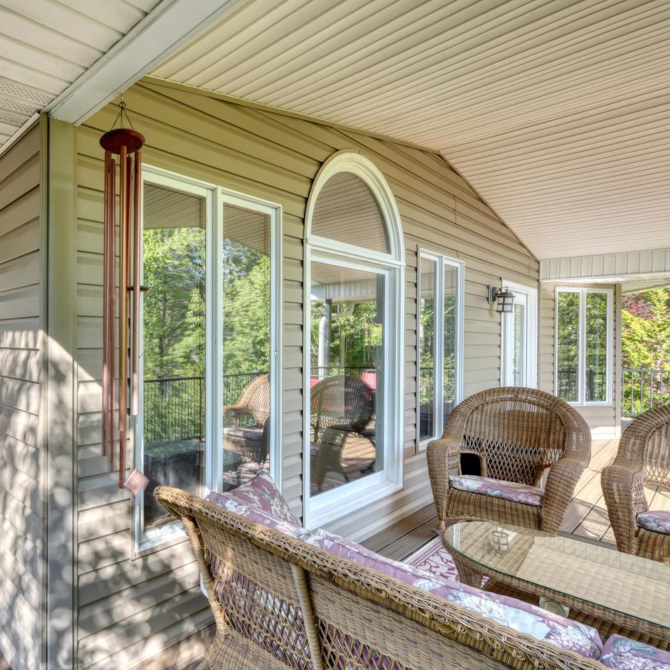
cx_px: 153
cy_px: 342
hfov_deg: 69.0
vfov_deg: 74.8
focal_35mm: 20
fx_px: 438
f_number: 9
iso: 100
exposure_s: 1/8
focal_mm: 10
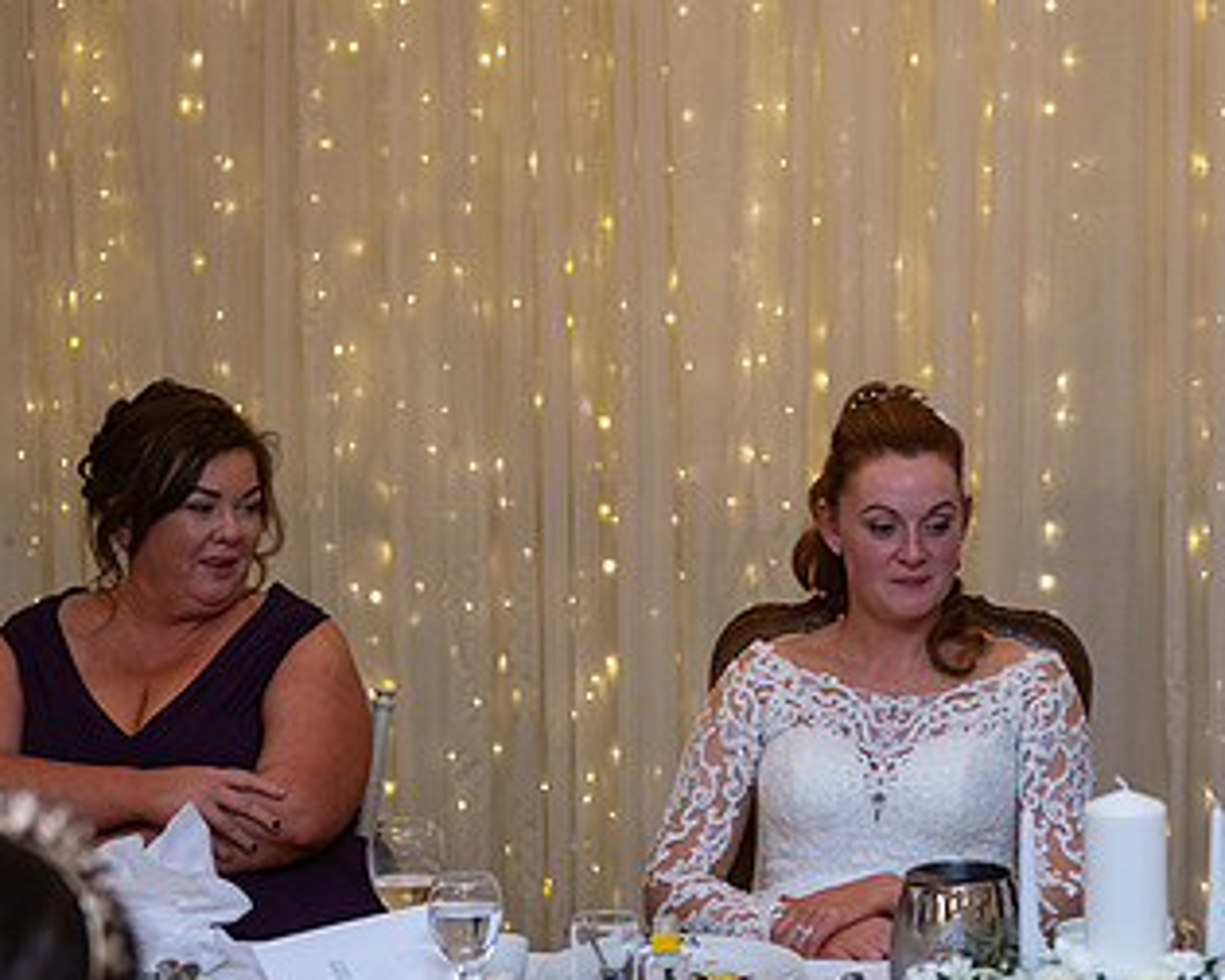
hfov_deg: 17.8
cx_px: 988
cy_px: 531
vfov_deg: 14.4
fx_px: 3879
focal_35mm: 107
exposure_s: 1/160
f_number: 3.5
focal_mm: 62
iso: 1000
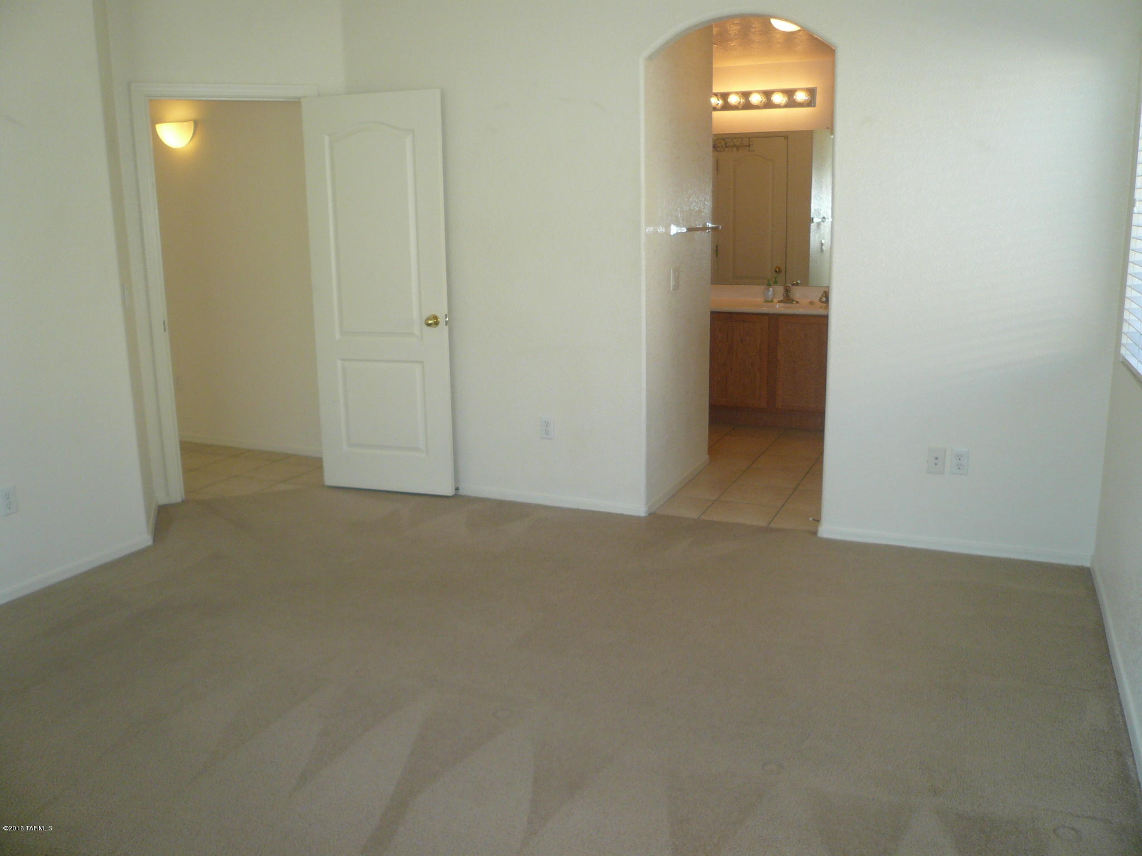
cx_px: 571
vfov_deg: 49.7
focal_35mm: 28
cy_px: 428
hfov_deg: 63.4
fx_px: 924
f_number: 2.8
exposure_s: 1/60
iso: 100
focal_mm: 4.6
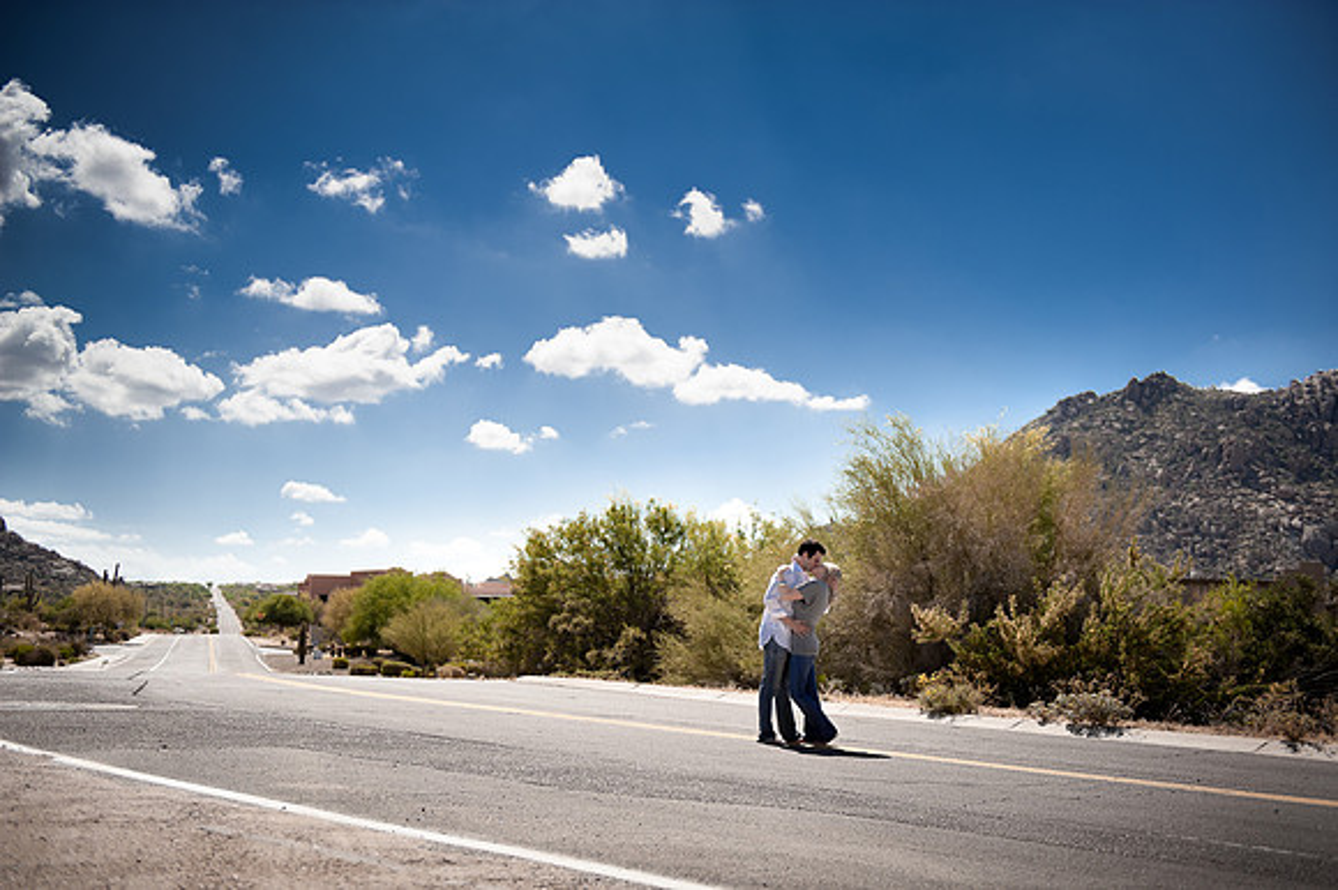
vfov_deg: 31.9
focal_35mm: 42
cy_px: 445
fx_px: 1560
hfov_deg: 46.4
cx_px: 669
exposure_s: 1/3200
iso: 200
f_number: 3.2
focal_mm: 42
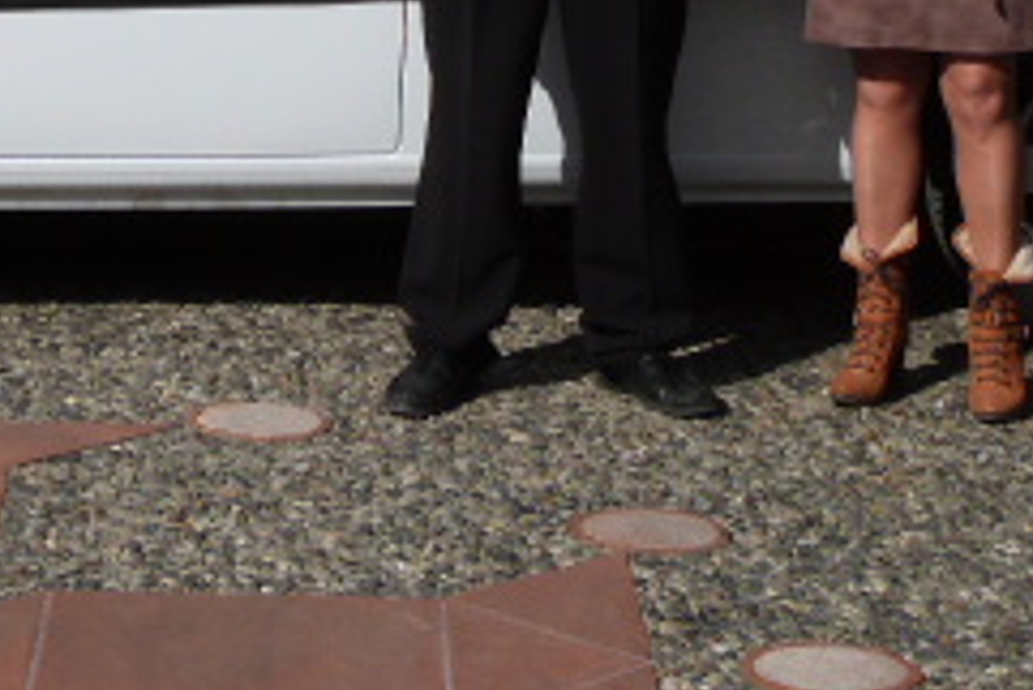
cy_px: -326
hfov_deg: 14.8
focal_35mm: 138
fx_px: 3962
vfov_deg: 9.7
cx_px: 343
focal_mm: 9
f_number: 5.6
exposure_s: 1/800
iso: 100
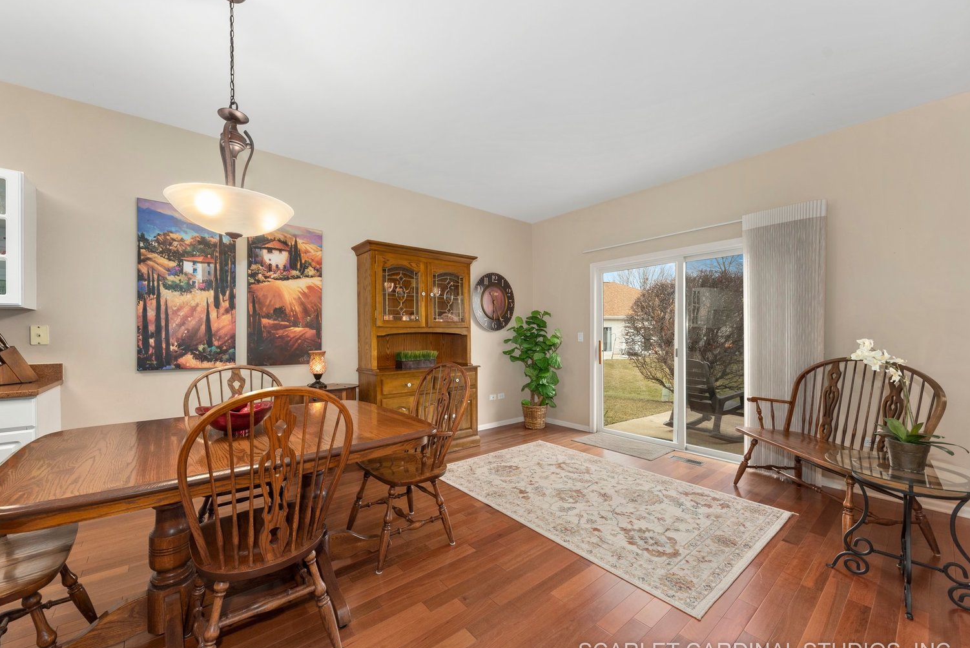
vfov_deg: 81.3
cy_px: 331
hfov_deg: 104.1
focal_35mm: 14
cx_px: 455
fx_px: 377
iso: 400
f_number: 7.1
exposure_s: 1/5
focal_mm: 13
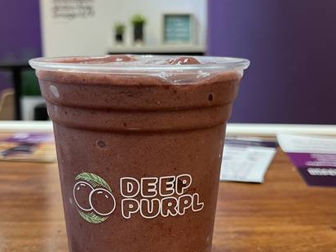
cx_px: 155
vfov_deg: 38.6
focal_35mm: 37
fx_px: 359
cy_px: 142
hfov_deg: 50.1
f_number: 1.6
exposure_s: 1/60
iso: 100
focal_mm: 5.1
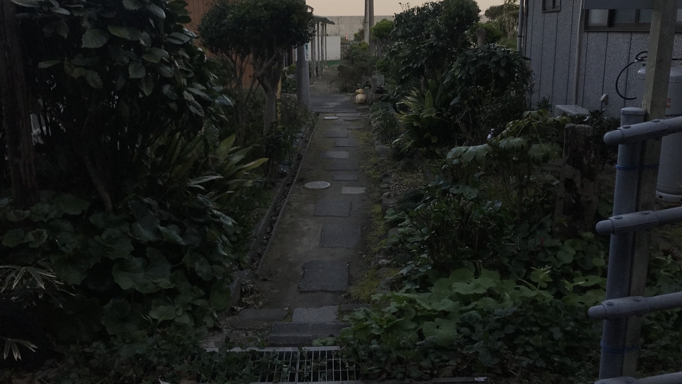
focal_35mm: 32
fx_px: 579
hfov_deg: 61.0
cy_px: 159
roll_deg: +0.7
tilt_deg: -11.1
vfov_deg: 36.6
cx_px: 338
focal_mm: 3.99
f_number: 1.8
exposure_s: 1/1114
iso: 20
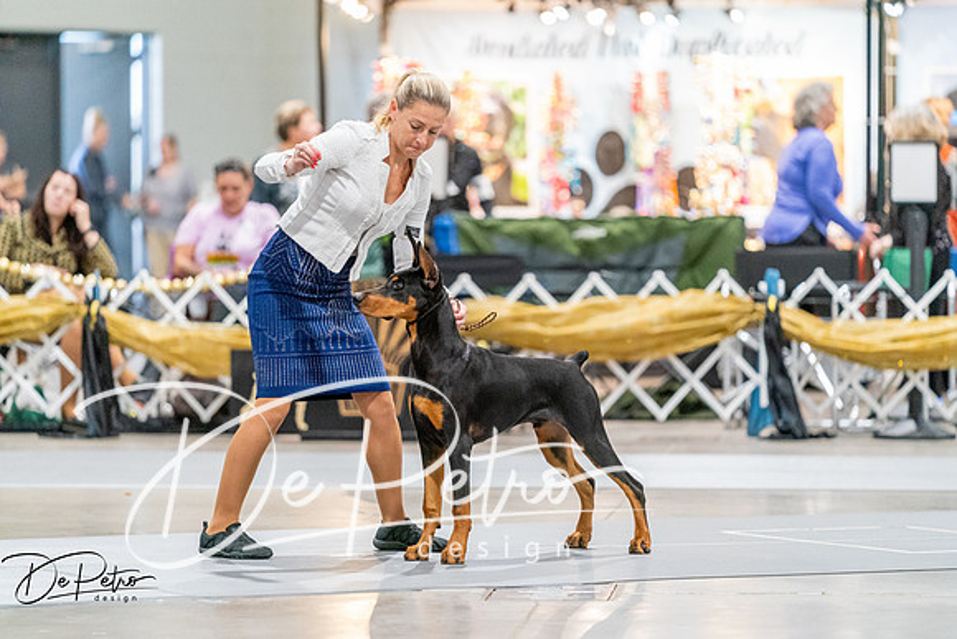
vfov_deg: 6.9
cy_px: 320
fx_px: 5318
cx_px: 478
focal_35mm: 200
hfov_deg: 10.3
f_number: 2.8
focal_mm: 200
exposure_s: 1/250
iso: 6400
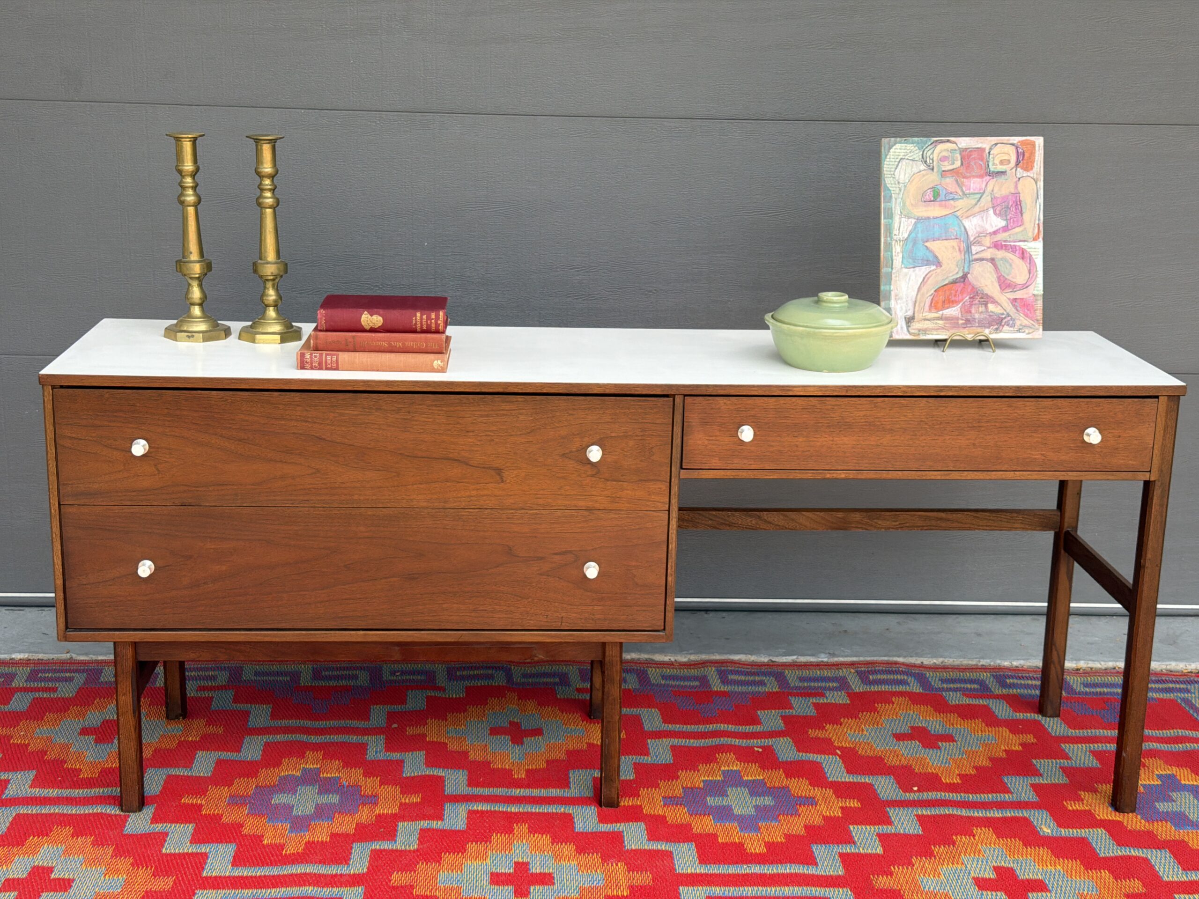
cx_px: 600
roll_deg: -1.0
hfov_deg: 39.7
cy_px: 450
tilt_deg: -12.4
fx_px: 1663
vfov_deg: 30.3
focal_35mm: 48
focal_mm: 6.76
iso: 64
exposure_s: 1/519
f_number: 1.78
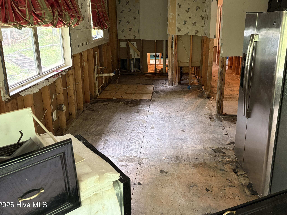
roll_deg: -0.7
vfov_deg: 45.2
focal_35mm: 31
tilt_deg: -13.9
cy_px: 88
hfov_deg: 58.1
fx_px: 257
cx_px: 163
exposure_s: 1/60
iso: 320
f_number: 1.6
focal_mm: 5.96
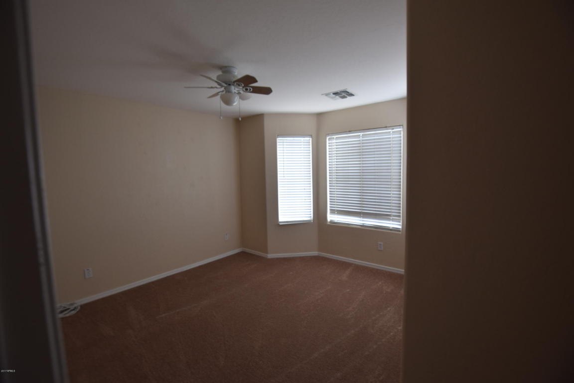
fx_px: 239
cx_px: 287
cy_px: 192
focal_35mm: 15
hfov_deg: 100.4
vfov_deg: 77.3
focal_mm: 10
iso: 400
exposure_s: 1/80
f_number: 4.5
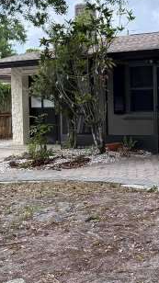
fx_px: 510
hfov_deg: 16.1
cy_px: 100
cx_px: 246
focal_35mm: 68
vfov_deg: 30.8
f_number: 1.78
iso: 100
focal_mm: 6.76
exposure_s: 1/345
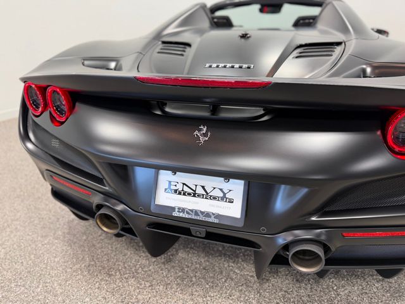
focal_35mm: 24
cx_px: 202
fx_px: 281
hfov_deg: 71.6
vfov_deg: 56.8
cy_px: 152
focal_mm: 6.76
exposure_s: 1/120
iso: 100
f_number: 1.78
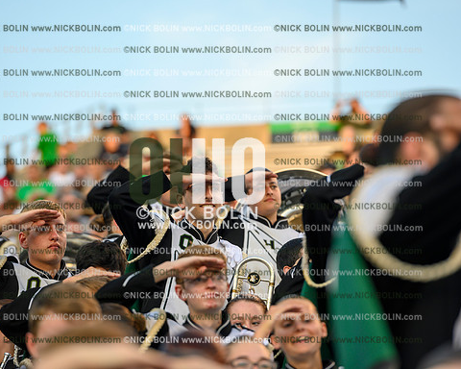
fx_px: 3097
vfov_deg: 6.8
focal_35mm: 227
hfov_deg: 8.5
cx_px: 197
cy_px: 184
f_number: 4
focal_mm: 200
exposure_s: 1/125
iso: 160
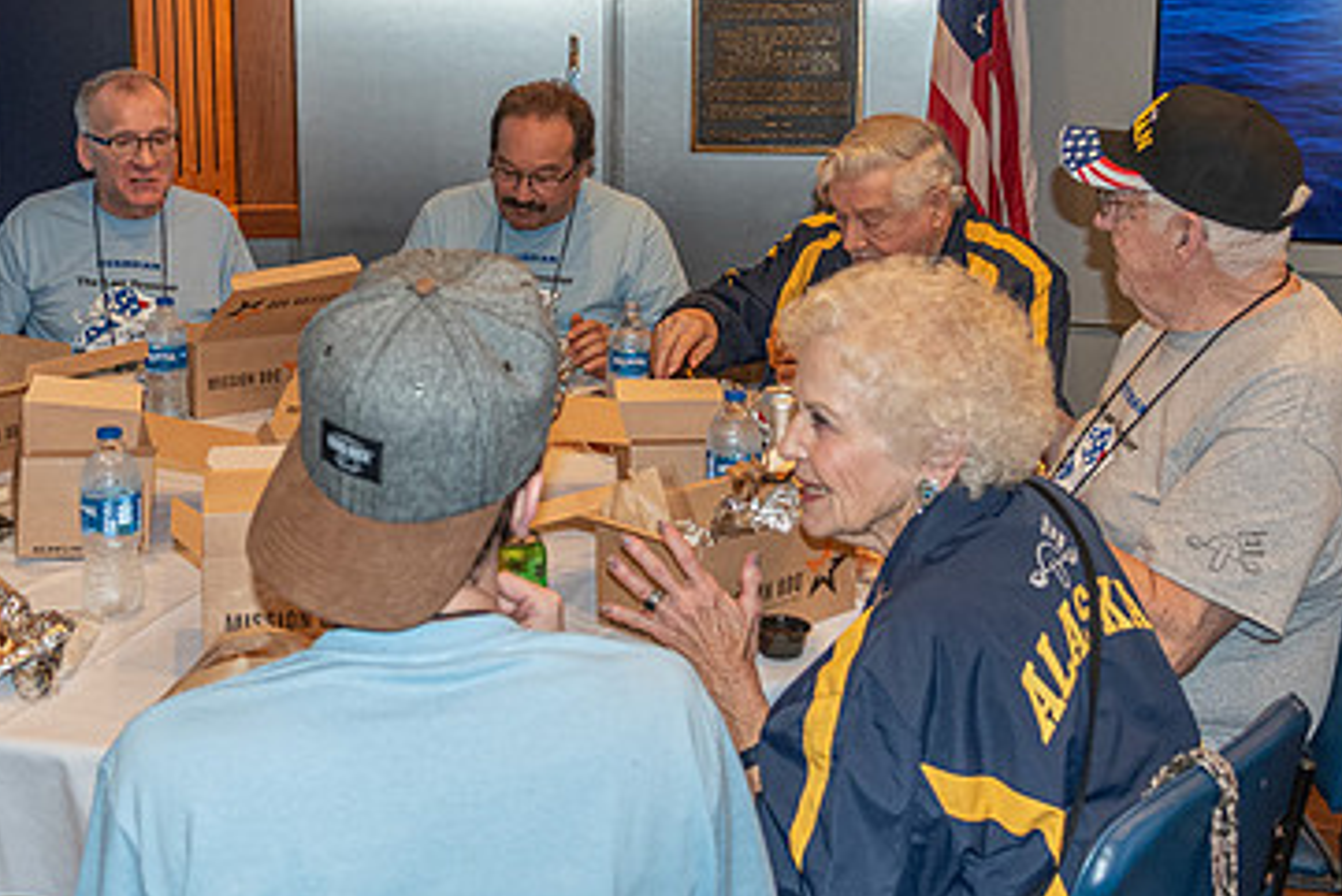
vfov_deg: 27.8
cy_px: 263
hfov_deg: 40.9
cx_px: 531
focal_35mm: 48
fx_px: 1790
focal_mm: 24
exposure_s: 1/125
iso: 1800
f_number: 4
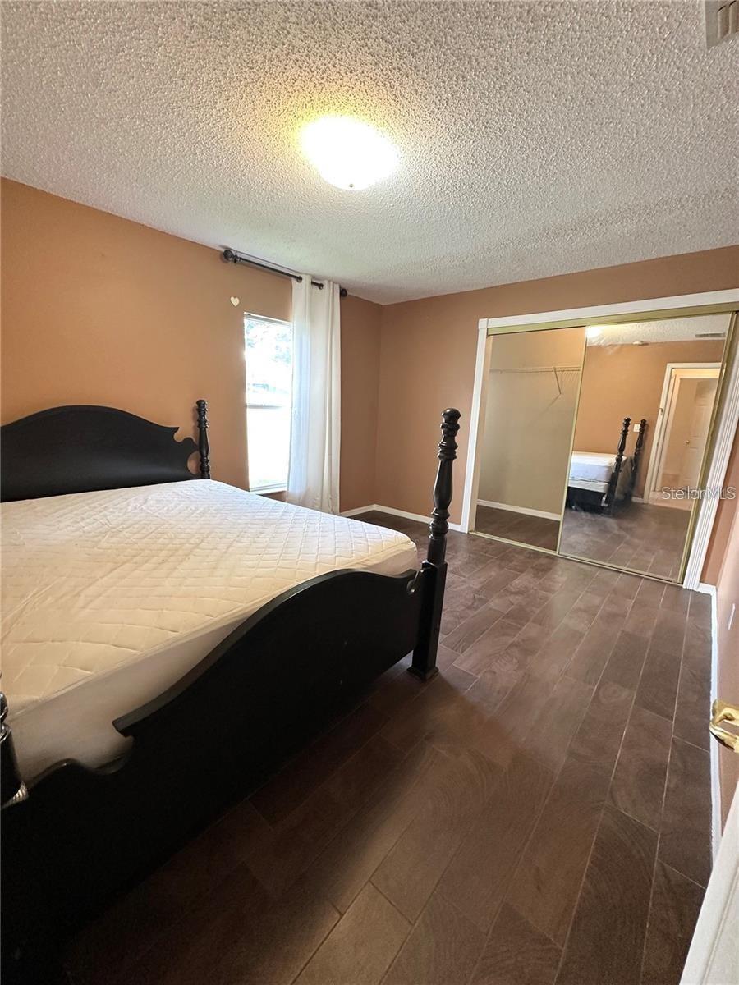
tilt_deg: -14.1
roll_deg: -4.1
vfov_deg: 102.1
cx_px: 370
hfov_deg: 85.7
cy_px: 492
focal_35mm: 14
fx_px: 399
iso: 200
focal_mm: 2.22
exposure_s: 1/60
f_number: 2.2
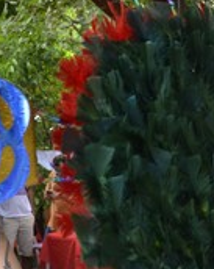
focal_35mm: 103
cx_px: 125
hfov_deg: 14.9
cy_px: 149
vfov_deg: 18.7
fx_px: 818
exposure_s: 1/100
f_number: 7.1
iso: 500
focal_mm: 28
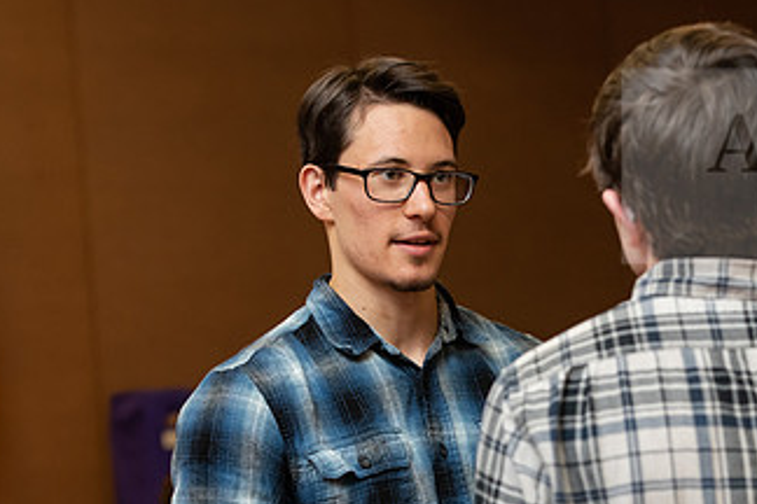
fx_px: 3238
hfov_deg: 13.3
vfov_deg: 8.9
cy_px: 351
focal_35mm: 154
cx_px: 551
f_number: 5.6
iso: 2000
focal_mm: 86
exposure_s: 1/160
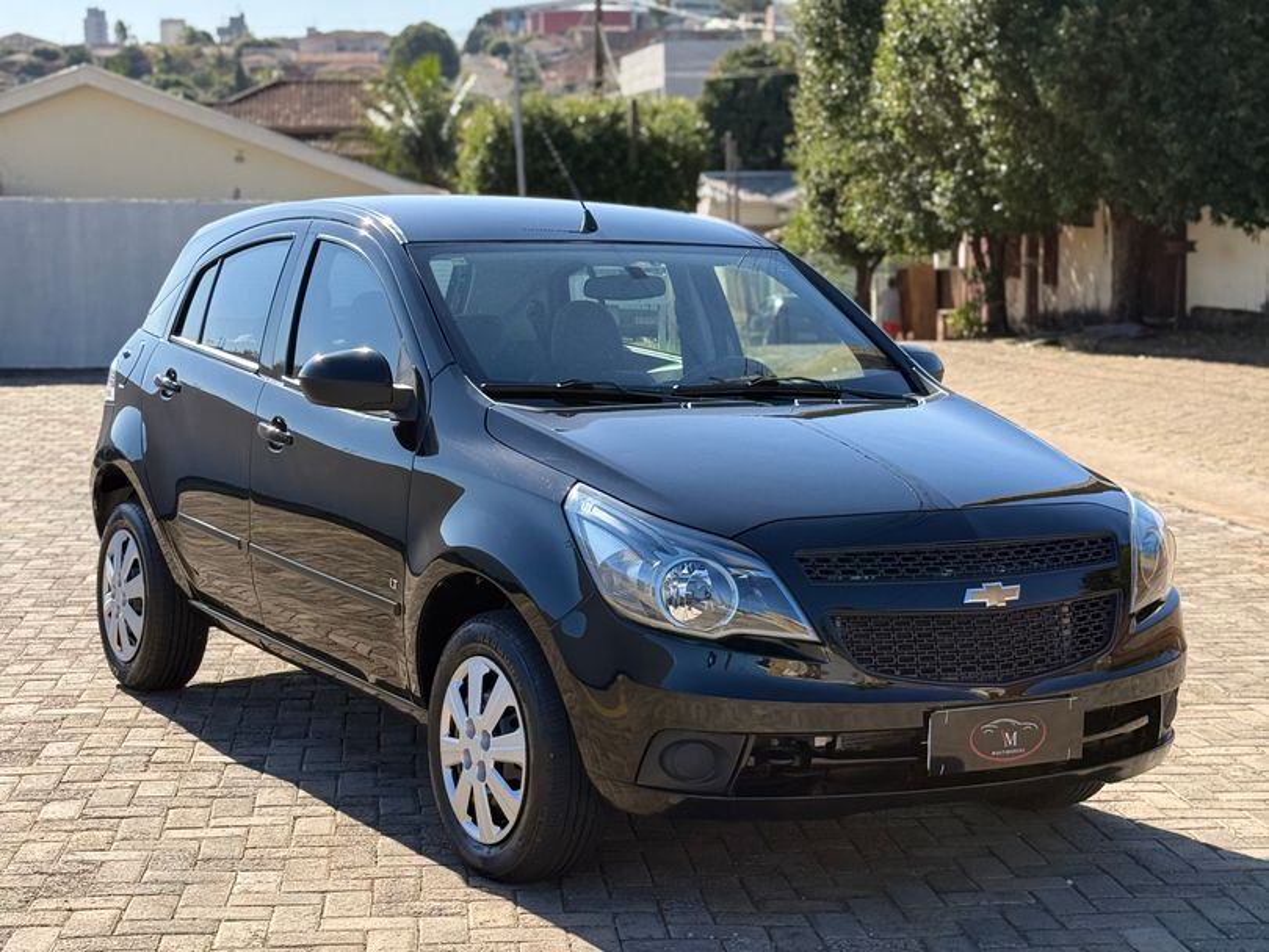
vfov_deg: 30.3
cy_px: 476
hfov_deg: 39.6
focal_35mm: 48
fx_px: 1760
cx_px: 634
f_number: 1.78
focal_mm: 6.76
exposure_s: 1/1754
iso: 100
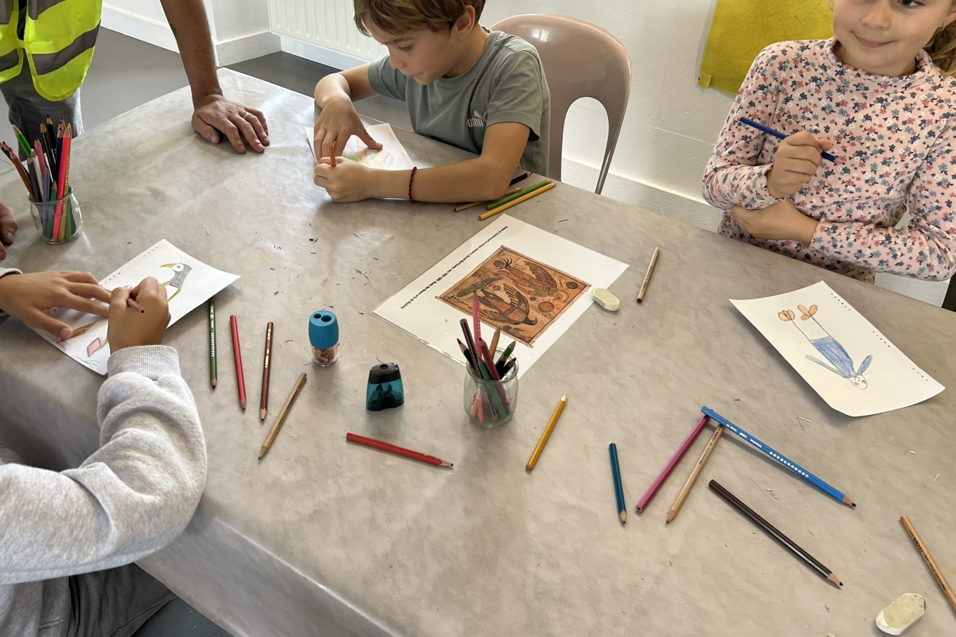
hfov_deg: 61.9
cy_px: 242
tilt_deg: -34.2
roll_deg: -1.7
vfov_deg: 43.3
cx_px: 468
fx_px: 797
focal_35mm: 30
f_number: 1.5
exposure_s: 1/100
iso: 100
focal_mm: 5.7
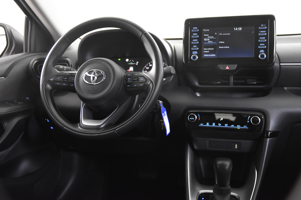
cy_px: 100
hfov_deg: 49.6
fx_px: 326
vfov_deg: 34.2
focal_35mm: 39
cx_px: 150
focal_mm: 26
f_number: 3.2
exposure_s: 1/40
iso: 2800
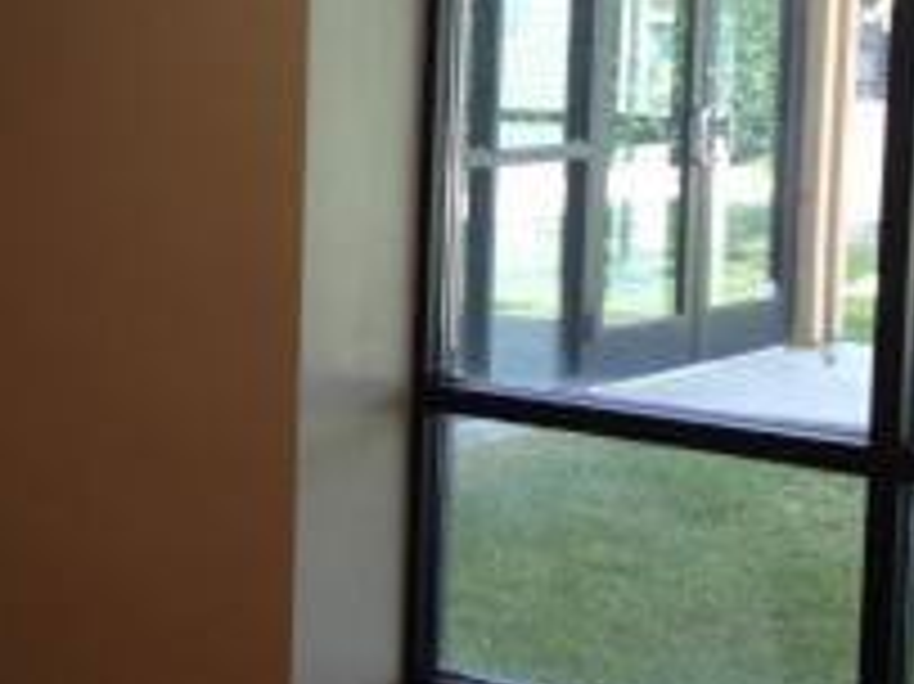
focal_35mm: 104
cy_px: 207
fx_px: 2744
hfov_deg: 18.1
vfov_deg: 14.2
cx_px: -117
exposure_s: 1/20
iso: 64
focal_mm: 4.13
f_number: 2.4
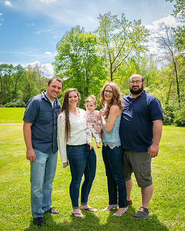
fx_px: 285
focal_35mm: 42
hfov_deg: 36.0
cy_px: 108
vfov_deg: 44.2
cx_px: 94
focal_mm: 27
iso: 400
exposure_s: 1/1600
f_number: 5
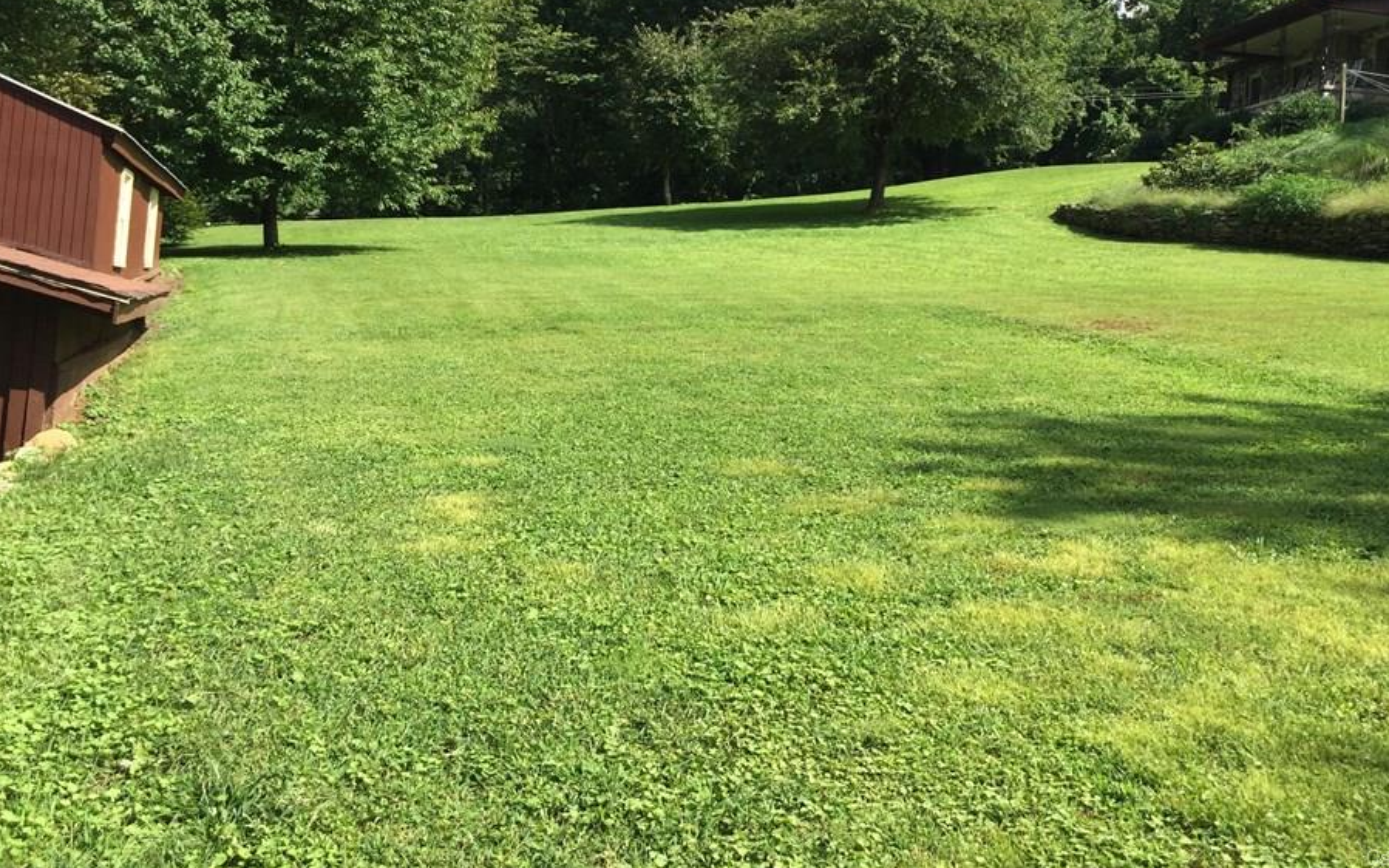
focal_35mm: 35
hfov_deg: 55.3
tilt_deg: +3.3
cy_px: 280
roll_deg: -4.8
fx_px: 1325
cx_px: 752
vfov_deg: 35.9
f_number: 2.2
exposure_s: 1/1163
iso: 32
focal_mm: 4.15
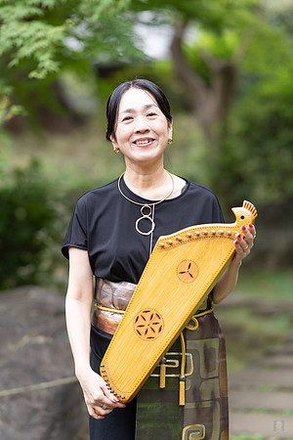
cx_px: 146
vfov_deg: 19.5
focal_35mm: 105
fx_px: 1282
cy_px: 220
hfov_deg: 13.0
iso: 250
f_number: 2.2
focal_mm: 105
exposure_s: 1/250
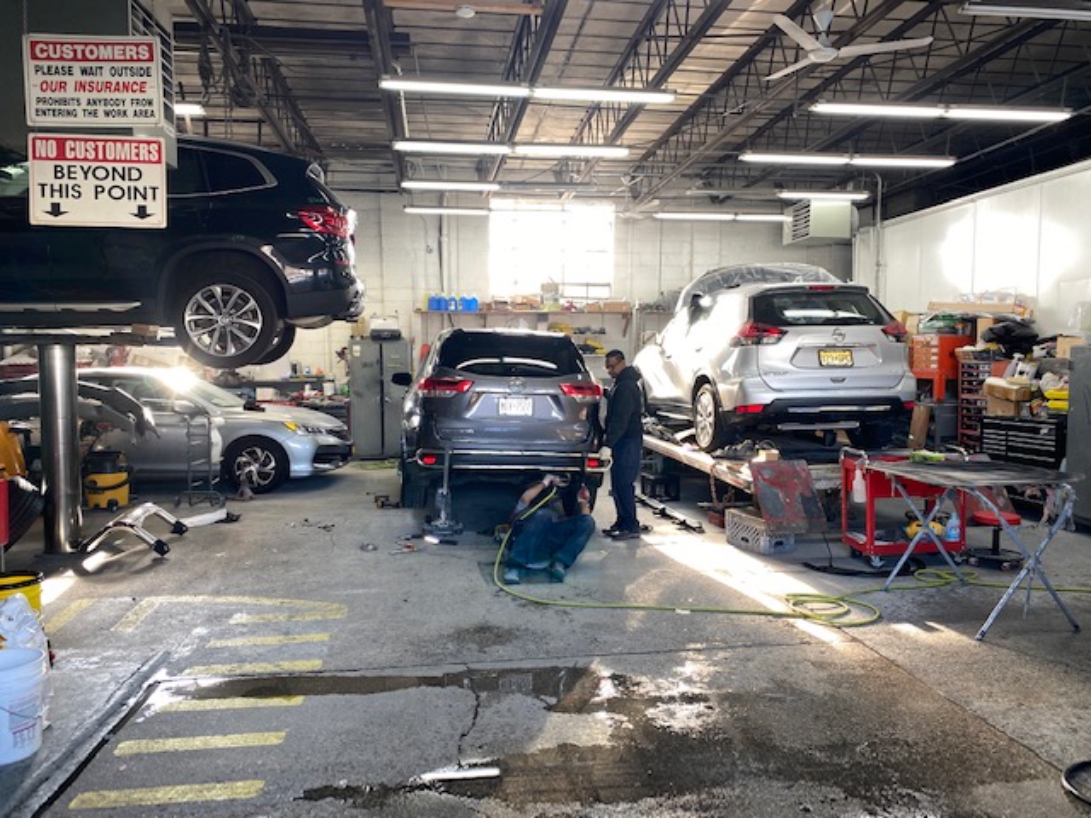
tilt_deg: -2.0
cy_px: 409
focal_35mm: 26
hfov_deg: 67.3
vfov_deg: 53.1
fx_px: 819
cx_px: 546
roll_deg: -0.8
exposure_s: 1/120
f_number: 1.8
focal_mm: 4.25
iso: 100
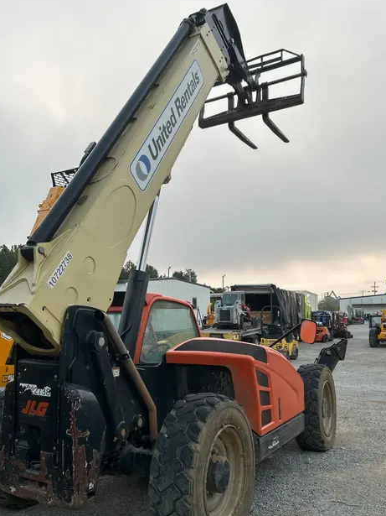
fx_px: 461
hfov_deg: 45.4
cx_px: 183
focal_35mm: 31
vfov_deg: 58.3
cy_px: 275
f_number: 1.5
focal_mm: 5.7
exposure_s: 1/324
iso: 50
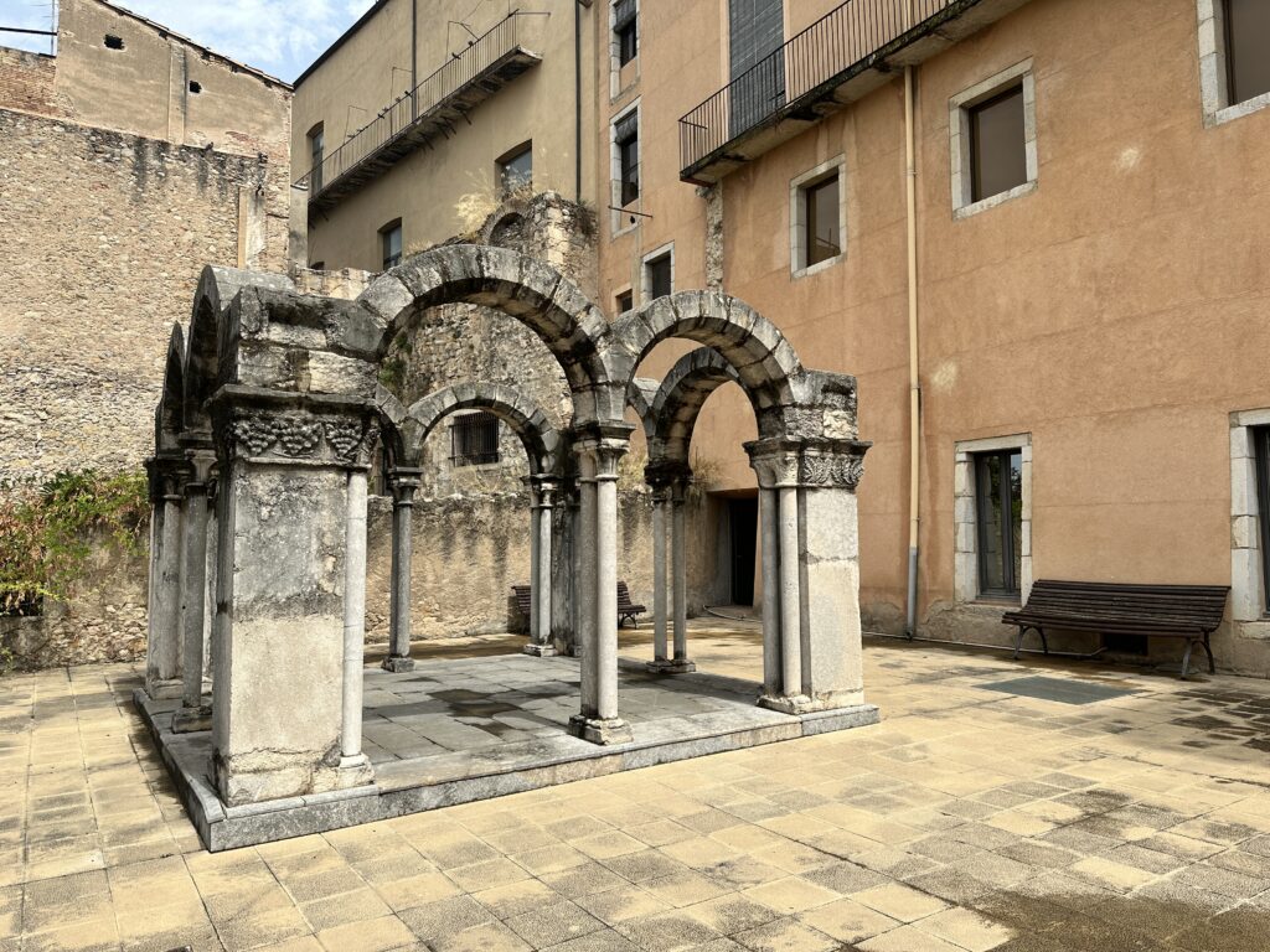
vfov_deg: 56.8
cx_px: 635
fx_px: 881
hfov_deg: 71.6
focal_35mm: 24
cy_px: 476
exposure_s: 1/3861
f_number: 1.78
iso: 80
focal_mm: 6.86
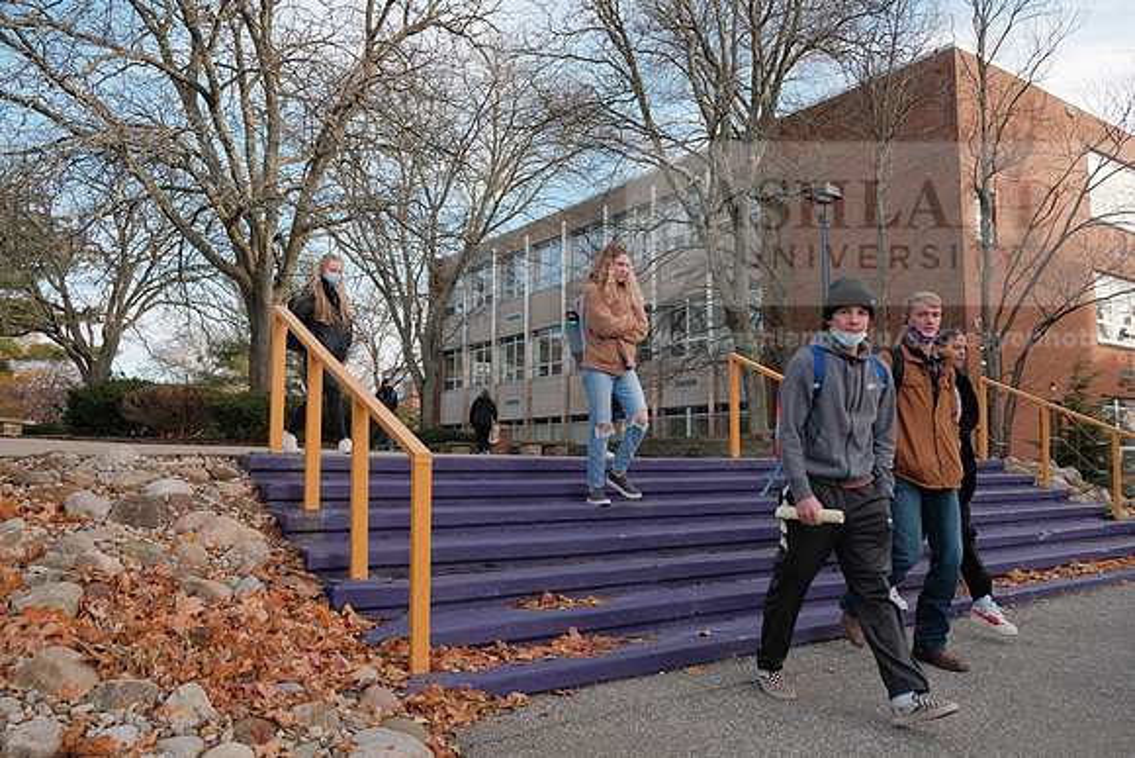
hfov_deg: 67.4
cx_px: 568
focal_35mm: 27
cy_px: 379
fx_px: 851
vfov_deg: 48.0
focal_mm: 18
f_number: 4
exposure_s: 1/500
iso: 400
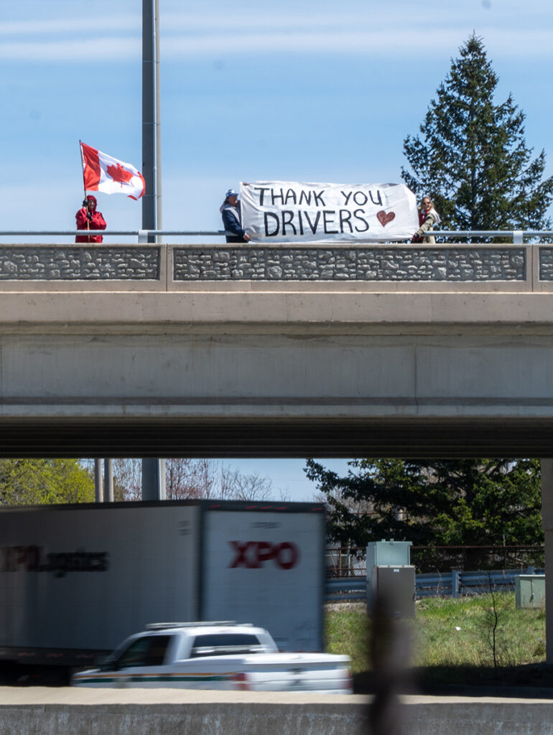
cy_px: 349
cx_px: 58
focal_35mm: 214
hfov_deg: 6.9
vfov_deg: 9.2
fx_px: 4553
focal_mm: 88
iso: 160
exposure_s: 1/60
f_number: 20
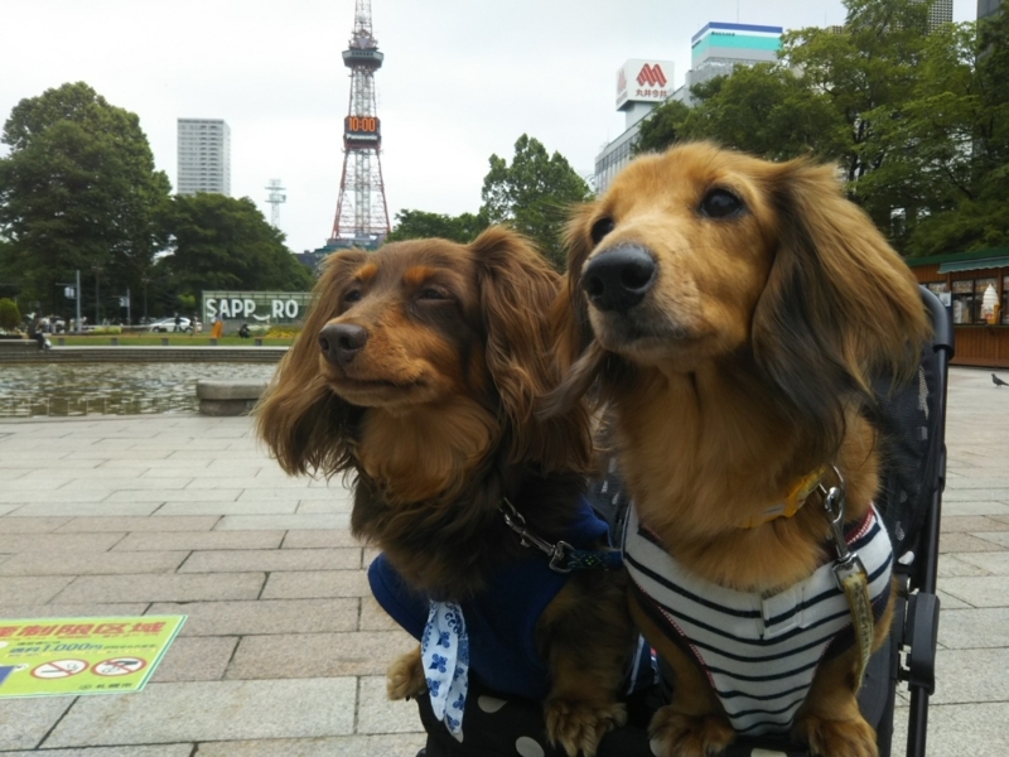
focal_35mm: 30
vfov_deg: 46.8
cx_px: 504
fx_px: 874
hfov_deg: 60.0
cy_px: 378
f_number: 2.2
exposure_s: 1/485
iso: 25
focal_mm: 4
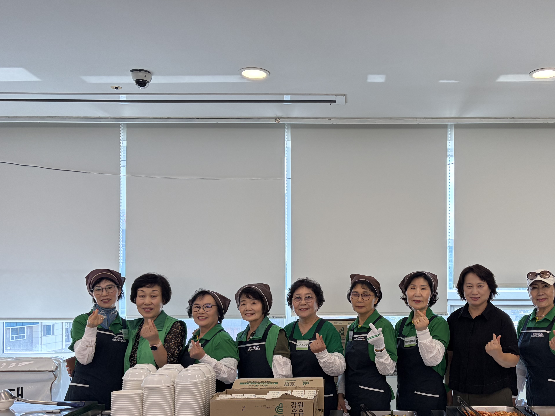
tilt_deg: +1.0
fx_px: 625
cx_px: 363
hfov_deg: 47.2
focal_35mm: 39
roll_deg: +0.2
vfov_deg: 36.3
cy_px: 286
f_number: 1.6
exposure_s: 1/220
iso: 100
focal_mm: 5.96
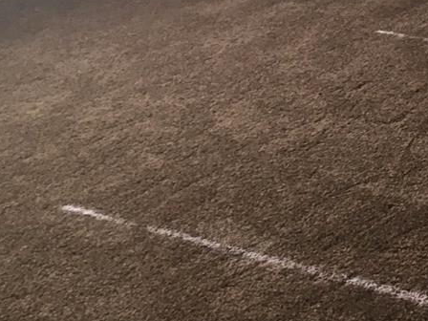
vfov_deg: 14.6
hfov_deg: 18.1
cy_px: -98
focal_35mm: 97
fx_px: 1199
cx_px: 637
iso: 25
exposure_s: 1/33
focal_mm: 4.15
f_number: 2.2
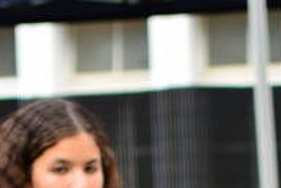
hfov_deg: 7.5
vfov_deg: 4.9
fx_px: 2145
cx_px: 198
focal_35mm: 275
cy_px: 433
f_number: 2
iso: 400
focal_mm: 35
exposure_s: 1/250
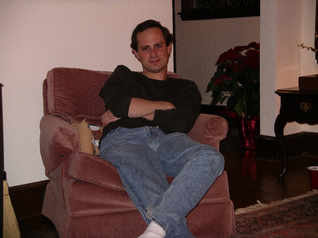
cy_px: 119
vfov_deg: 17.6
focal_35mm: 84
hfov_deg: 23.3
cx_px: 159
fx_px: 772
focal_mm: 17.4
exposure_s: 1/60
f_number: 3.6
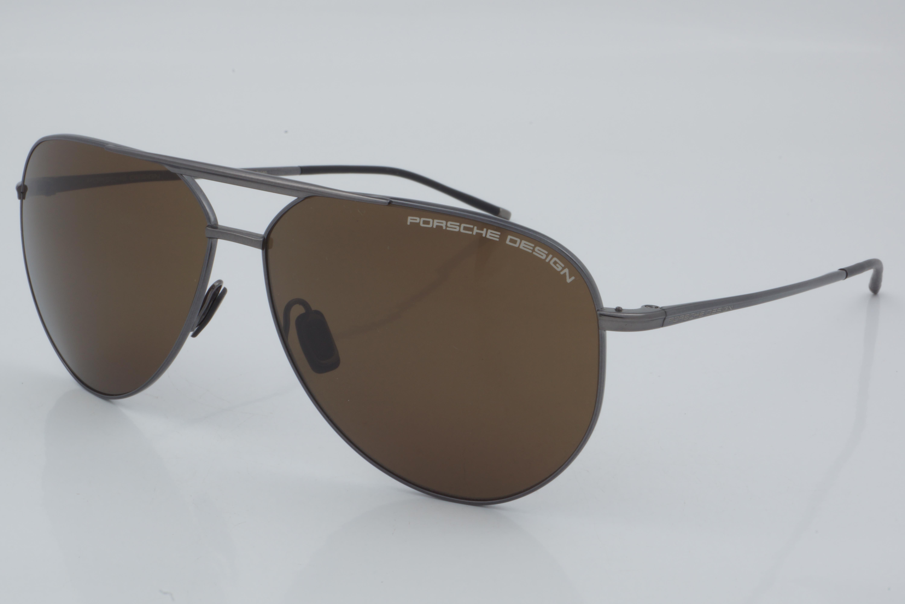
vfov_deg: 18.2
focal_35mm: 75
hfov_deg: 27.0
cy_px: 302
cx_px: 452
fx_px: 1885
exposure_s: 1/3
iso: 100
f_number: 32
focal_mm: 50
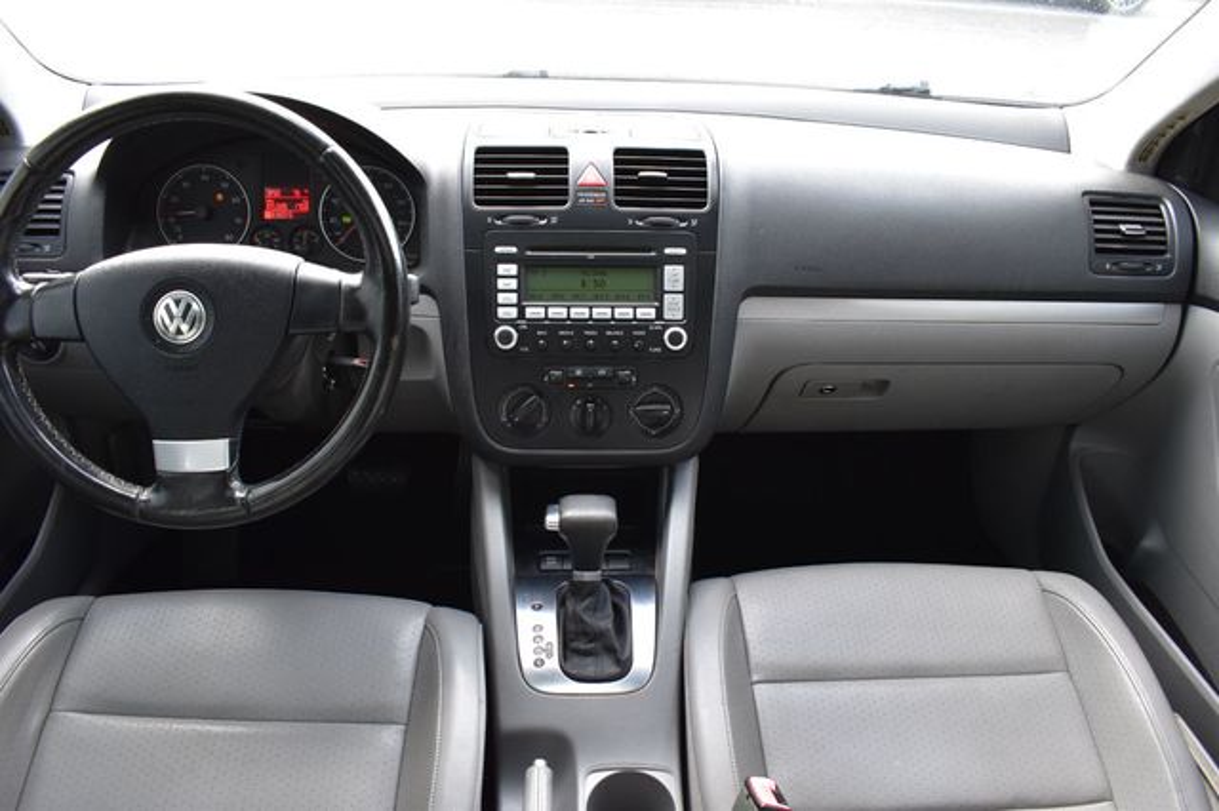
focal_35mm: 27
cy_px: 406
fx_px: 914
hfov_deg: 67.4
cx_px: 610
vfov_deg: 47.9
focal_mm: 18
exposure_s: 1/40
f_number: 7.1
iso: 400
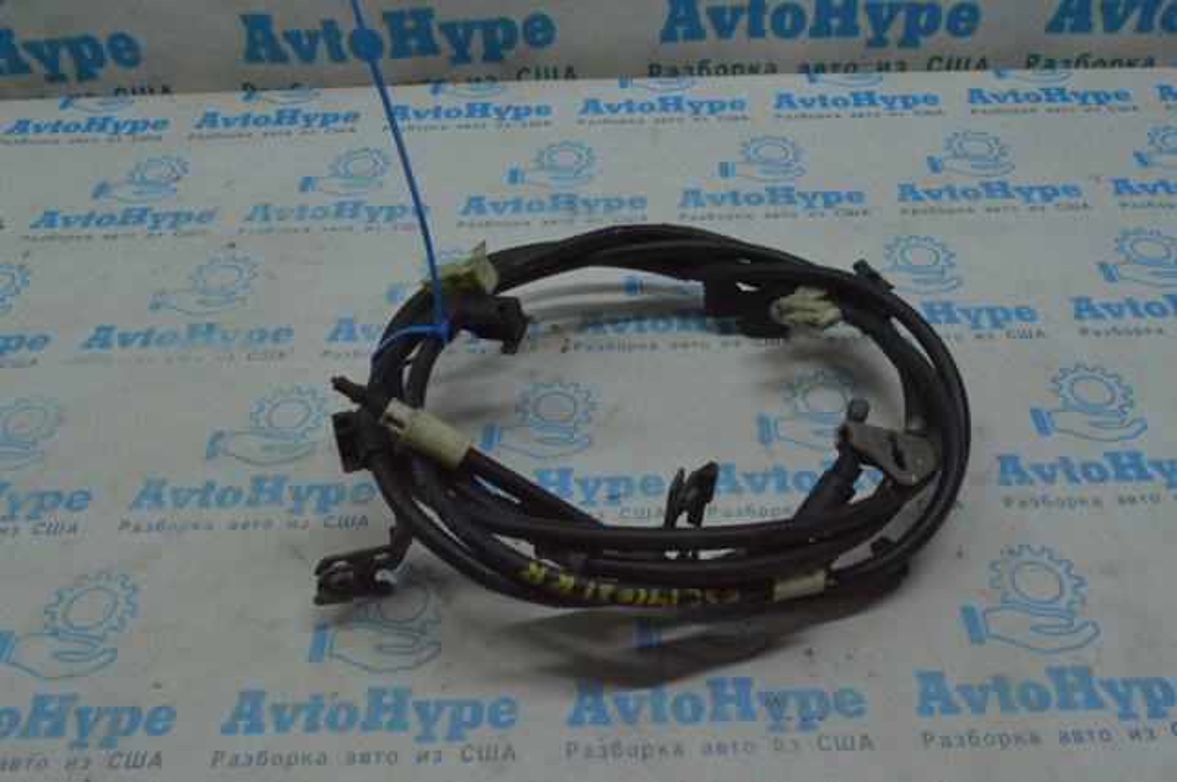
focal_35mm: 32
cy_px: 391
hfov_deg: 59.6
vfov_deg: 41.6
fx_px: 1029
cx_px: 588
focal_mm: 21
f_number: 25
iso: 3200
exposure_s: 1/50
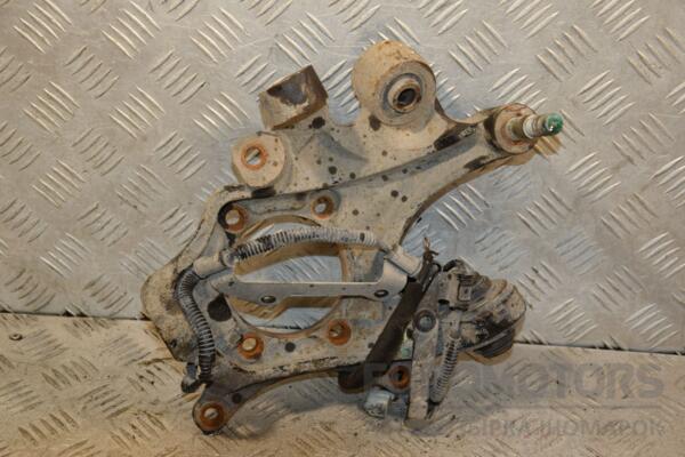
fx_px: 1284
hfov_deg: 29.9
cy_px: 228
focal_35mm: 68
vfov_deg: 20.2
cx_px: 342
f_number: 5
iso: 800
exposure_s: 1/200
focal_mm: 45
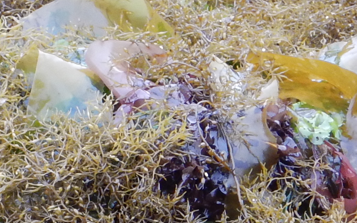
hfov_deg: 7.0
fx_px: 2910
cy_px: 224
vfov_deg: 4.4
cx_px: -72
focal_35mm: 299
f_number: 4.4
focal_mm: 11
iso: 220
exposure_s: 1/30
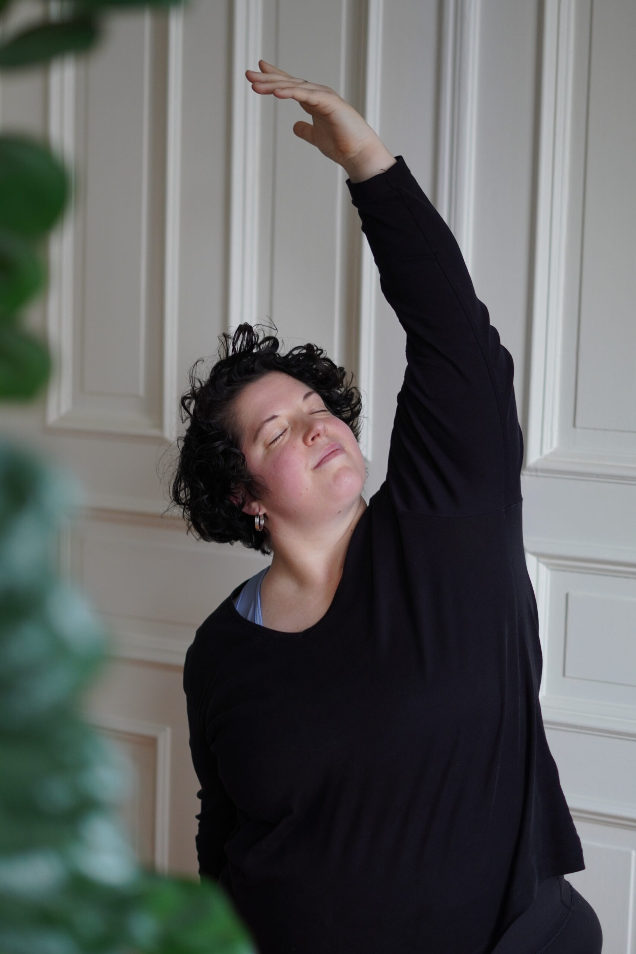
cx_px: 318
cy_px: 477
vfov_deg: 27.0
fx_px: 1987
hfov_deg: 18.2
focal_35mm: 75
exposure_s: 1/125
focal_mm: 50
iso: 320
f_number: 1.8
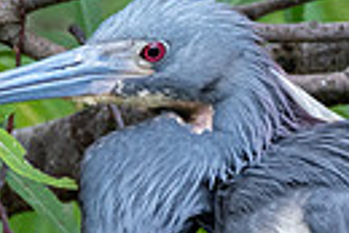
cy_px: 136
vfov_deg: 0.5
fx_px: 26951
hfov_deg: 0.7
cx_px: 283
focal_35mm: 2777
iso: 1000
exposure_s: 1/800
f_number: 6.3
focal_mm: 440
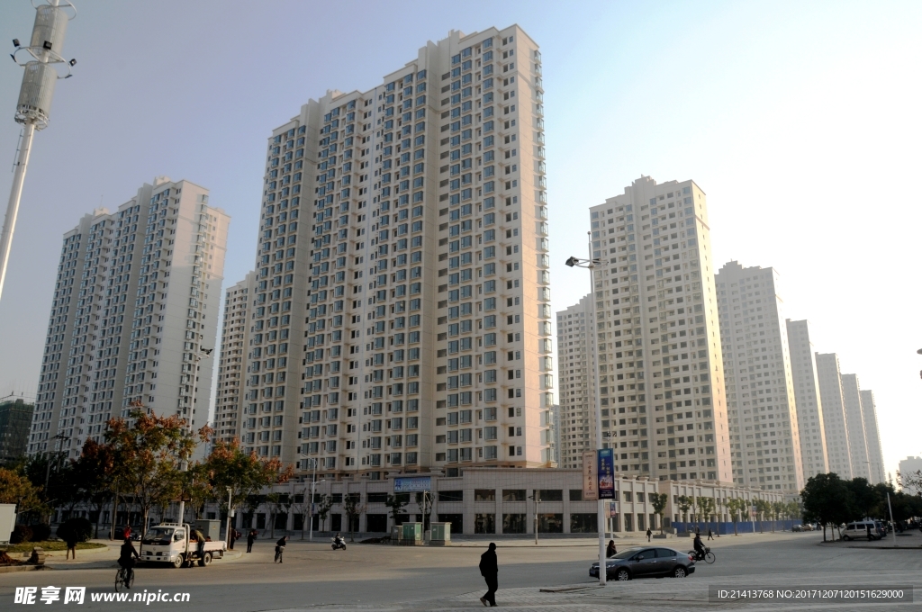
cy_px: 306
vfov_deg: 47.8
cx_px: 461
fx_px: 691
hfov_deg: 67.4
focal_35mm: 27
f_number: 10
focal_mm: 18
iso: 360
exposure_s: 1/400
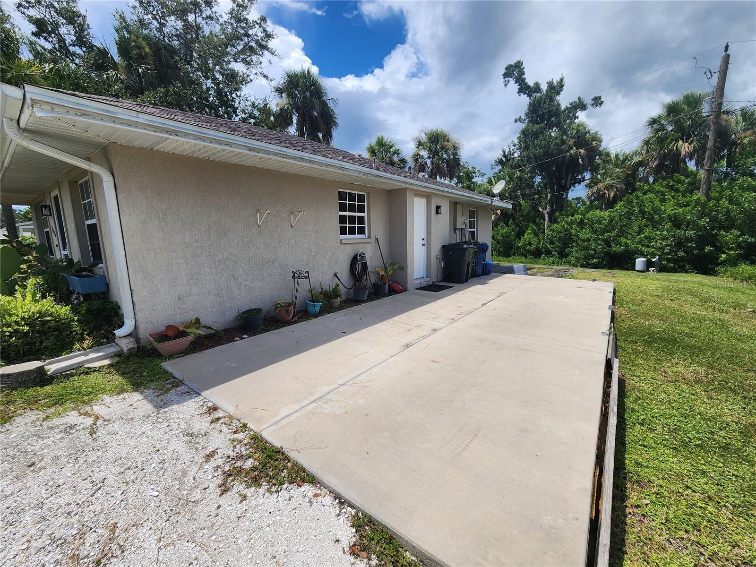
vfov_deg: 89.9
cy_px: 284
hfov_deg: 106.2
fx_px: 284
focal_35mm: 13
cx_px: 378
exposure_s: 1/2265
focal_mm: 2.2
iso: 50
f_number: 2.2
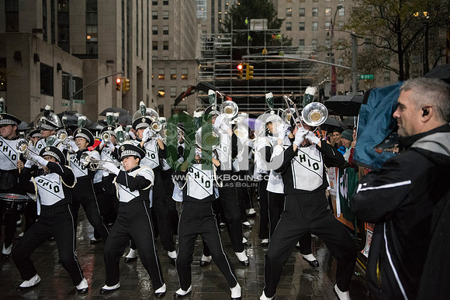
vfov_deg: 33.4
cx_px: 225
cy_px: 150
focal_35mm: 40
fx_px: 500
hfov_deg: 48.4
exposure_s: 1/4000
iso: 10000
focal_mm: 40
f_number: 2.8
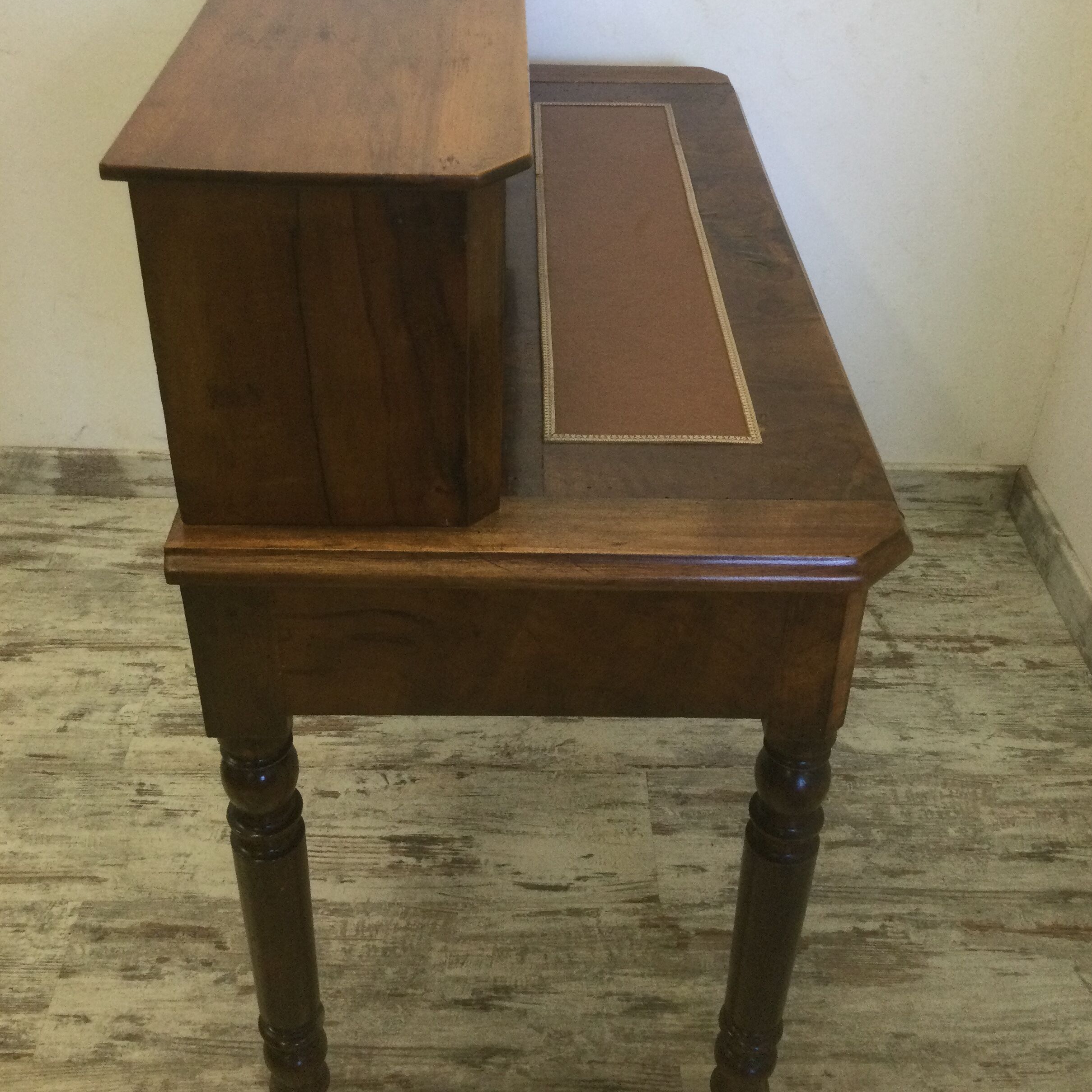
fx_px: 1321
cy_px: 441
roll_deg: -0.1
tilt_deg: -35.5
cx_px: 545
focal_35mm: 37
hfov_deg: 44.9
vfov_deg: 44.7
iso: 50
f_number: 2.4
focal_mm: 3.3
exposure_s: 1/33
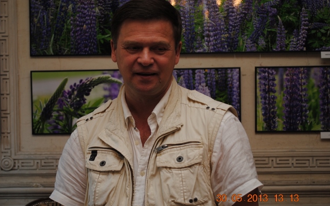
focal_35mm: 68
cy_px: 104
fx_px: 611
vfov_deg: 19.1
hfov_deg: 30.2
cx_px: 164
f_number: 5.3
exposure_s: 1/60
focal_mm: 44
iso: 200
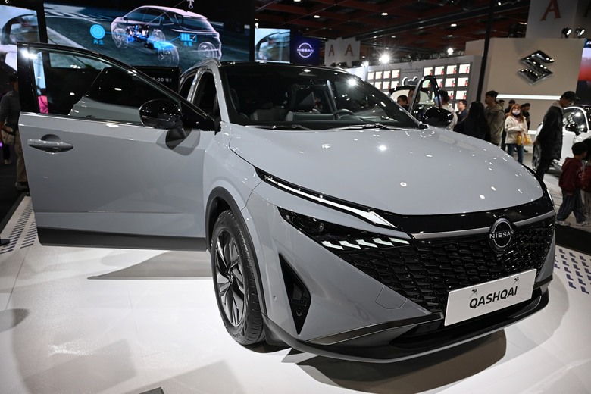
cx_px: 296
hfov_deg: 73.7
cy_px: 197
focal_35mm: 24
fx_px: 394
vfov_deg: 53.1
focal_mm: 24
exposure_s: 1/160
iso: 400
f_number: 4.5
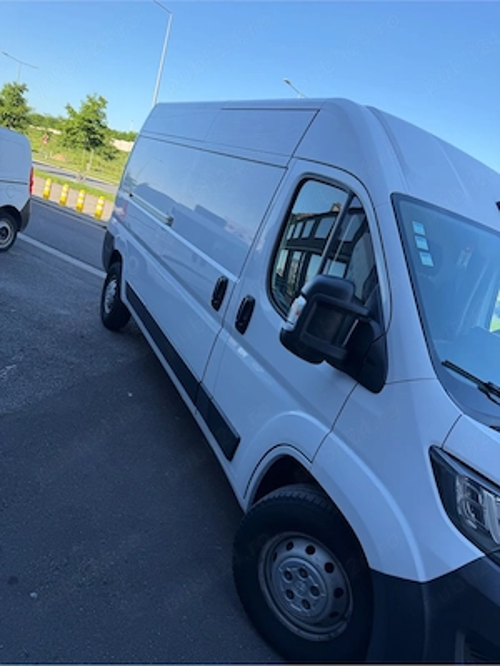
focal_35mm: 24
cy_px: 333
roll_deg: -15.5
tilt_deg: -14.7
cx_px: 250
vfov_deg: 71.6
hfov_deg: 56.8
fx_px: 462
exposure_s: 1/1156
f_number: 1.78
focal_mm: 6.76
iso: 100
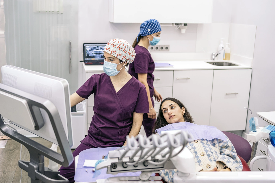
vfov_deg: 37.9
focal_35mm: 35
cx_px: 138
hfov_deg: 54.4
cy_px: 92
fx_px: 267
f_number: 2.2
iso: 640
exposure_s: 1/160
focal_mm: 35
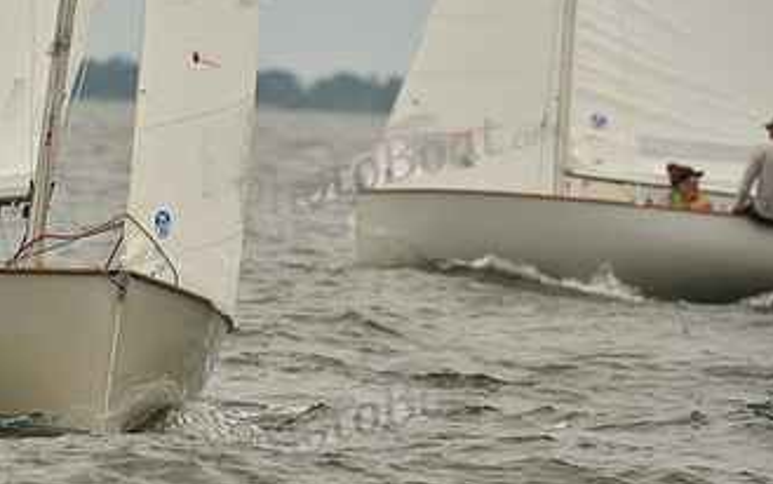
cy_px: 318
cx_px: 113
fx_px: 12878
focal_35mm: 611
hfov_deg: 3.4
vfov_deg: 2.2
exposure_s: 1/1250
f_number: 6.3
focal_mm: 340
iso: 320
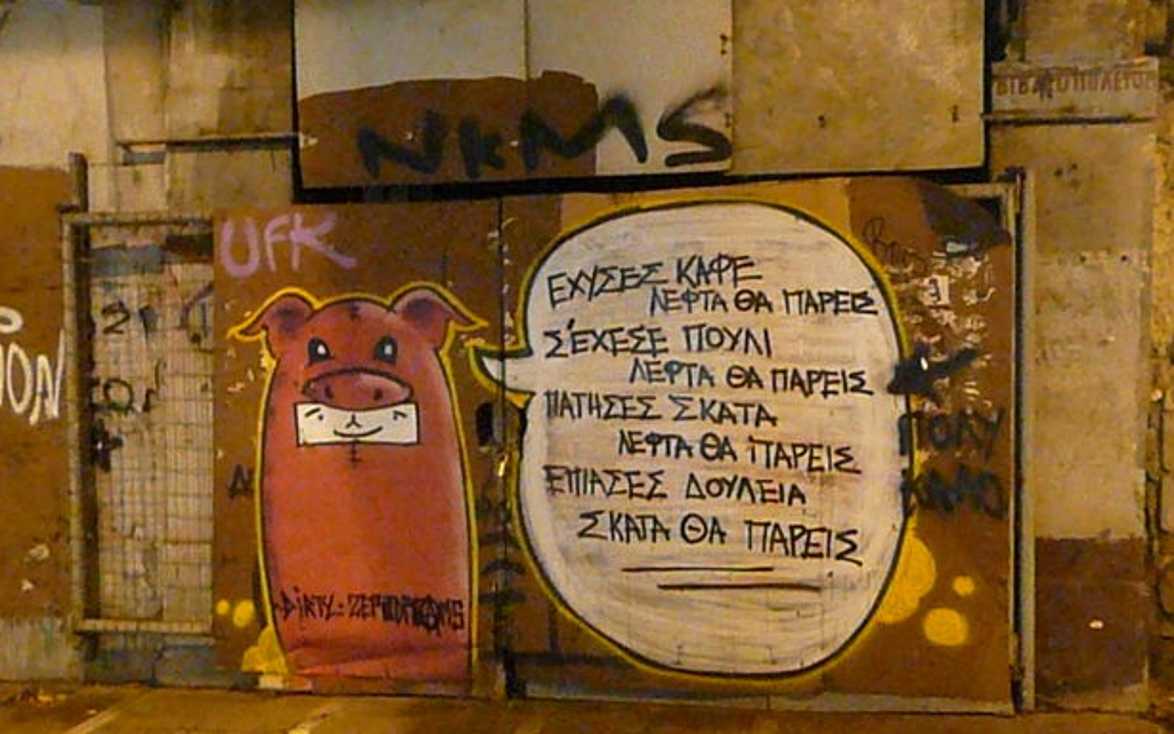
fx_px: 1184
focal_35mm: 37
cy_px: 412
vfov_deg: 34.4
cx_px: 600
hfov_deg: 52.7
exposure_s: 1/15
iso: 3200
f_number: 3.6
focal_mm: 5.5
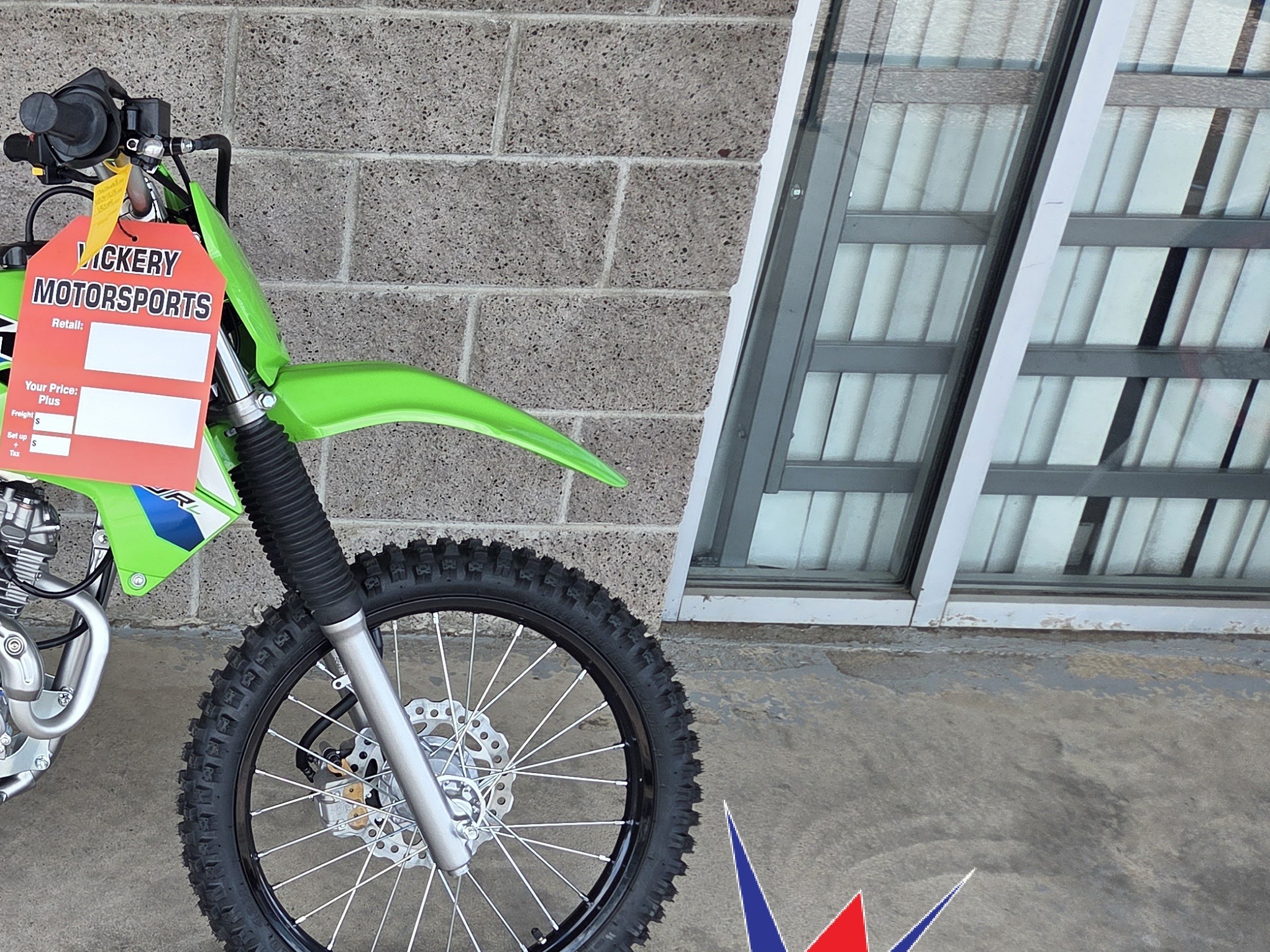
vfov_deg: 32.2
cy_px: 521
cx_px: 93
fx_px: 1651
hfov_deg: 38.7
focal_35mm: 45
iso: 40
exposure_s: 1/180
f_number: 1.8
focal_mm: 5.4
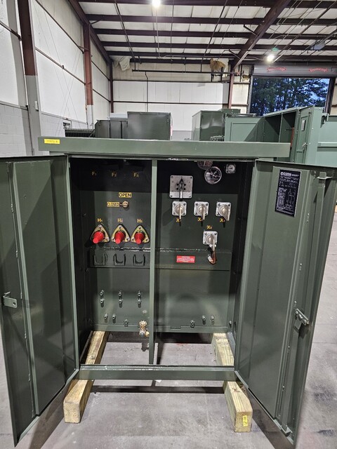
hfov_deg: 58.9
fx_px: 299
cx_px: 168
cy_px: 224
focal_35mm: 23
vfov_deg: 73.9
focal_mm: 6.3
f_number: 1.7
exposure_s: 1/24
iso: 640
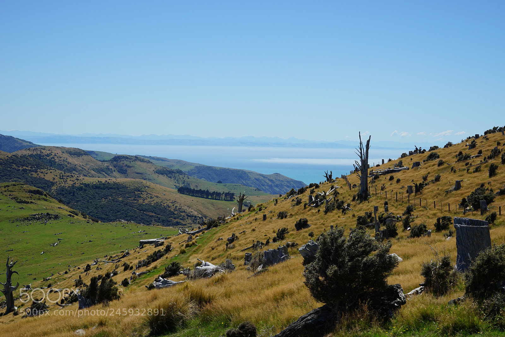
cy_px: 168
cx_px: 252
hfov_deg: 28.8
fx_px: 982
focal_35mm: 70
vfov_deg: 19.4
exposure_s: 1/250
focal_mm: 70
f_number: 11
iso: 100
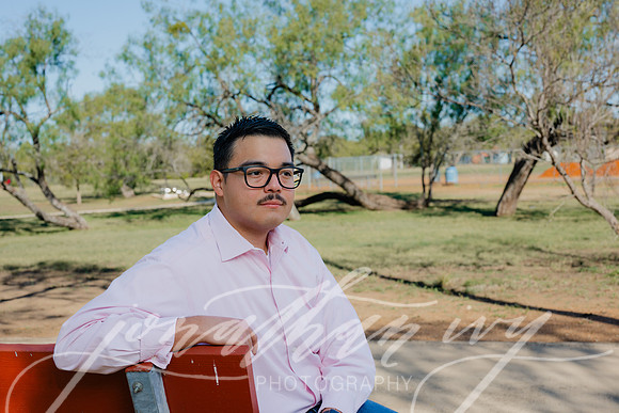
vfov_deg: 27.0
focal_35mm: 50
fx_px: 860
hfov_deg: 39.6
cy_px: 206
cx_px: 310
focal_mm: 50
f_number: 7.1
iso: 100
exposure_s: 1/200
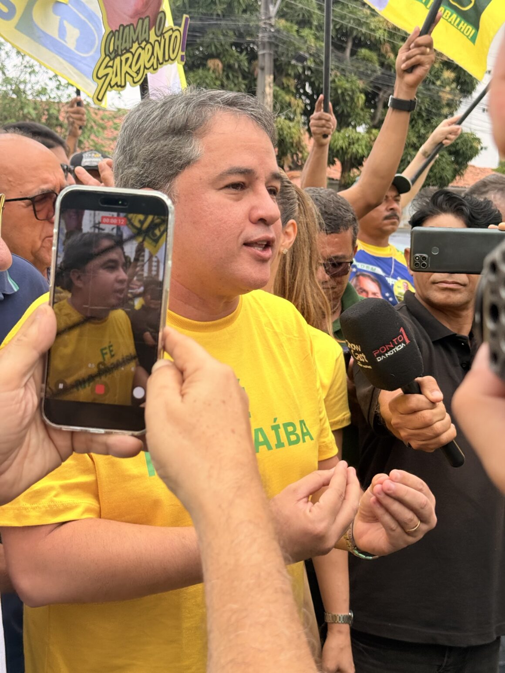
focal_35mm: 48
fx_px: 934
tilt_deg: -7.4
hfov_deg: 30.3
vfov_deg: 39.7
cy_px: 336
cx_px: 252
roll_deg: -0.9
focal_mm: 6.76
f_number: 1.78
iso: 80
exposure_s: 1/1222
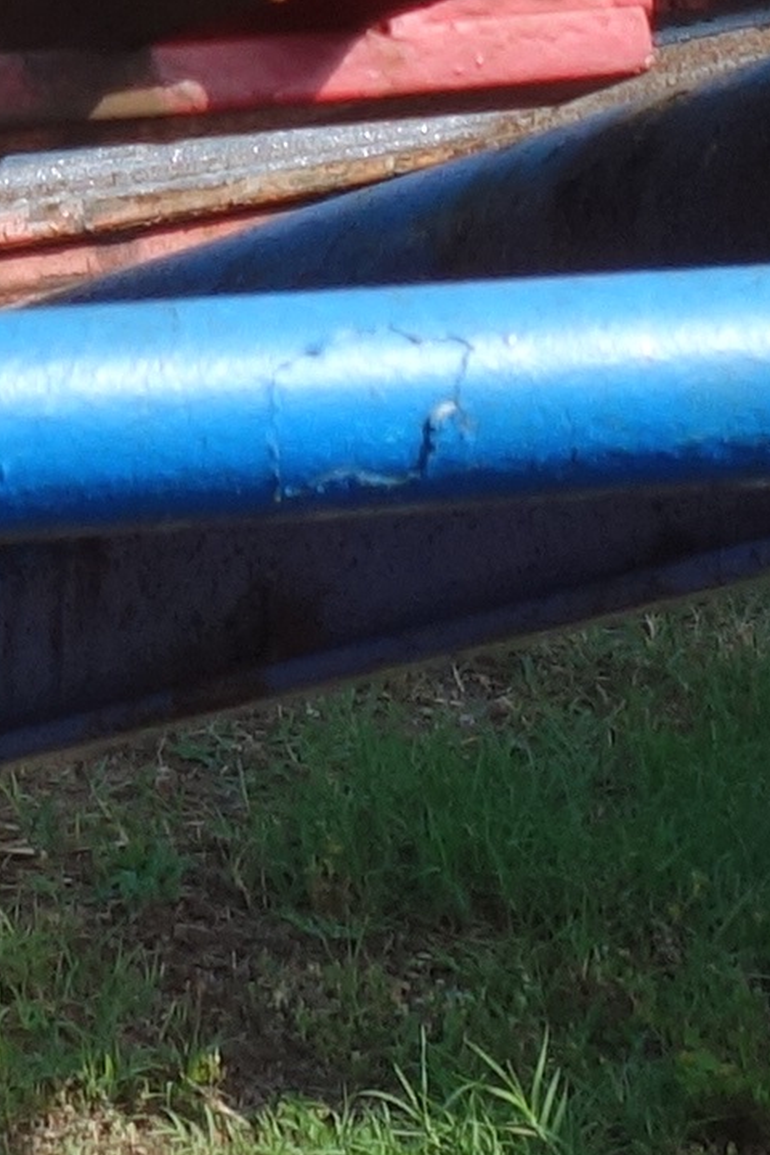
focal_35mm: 228
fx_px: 7314
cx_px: -197
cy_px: -1447
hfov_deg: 6.0
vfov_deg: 8.4
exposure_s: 1/320
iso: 125
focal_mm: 11.32
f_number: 5.6
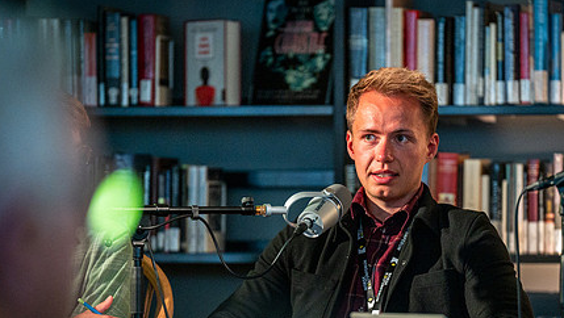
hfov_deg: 7.6
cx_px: 380
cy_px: 240
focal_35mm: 283
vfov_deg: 4.3
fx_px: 4235
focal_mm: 200
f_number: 2.8
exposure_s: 1/200
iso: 4000
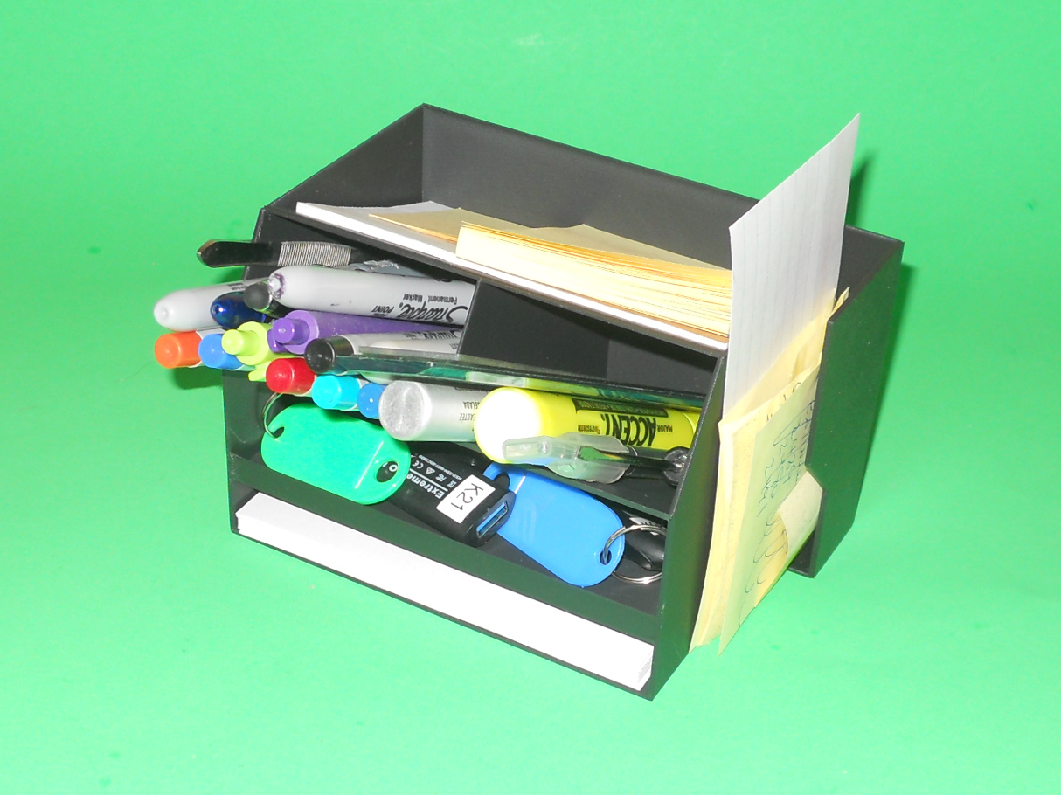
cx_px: 525
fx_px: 889
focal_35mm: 29
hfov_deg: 61.7
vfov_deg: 48.2
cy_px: 411
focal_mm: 5
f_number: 2.7
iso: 80
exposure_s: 1/25
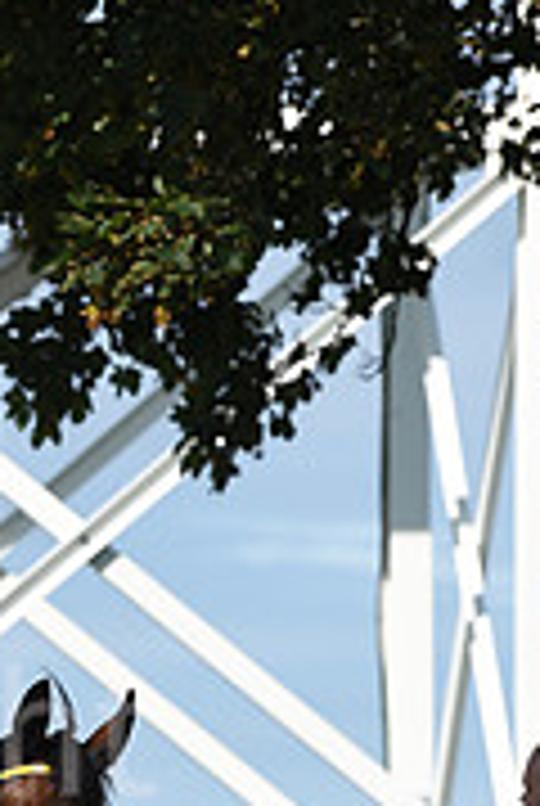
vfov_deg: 4.3
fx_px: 10690
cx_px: -83
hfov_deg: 2.9
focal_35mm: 477
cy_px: 982
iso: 400
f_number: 5.6
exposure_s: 1/3200
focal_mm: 190
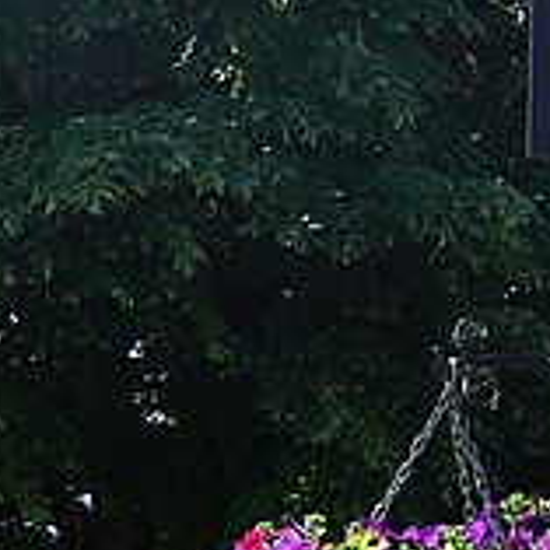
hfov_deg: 8.8
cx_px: 1149
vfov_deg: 9.4
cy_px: 110
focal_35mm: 186
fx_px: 3344
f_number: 4.5
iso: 100
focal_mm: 15.9
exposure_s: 1/640
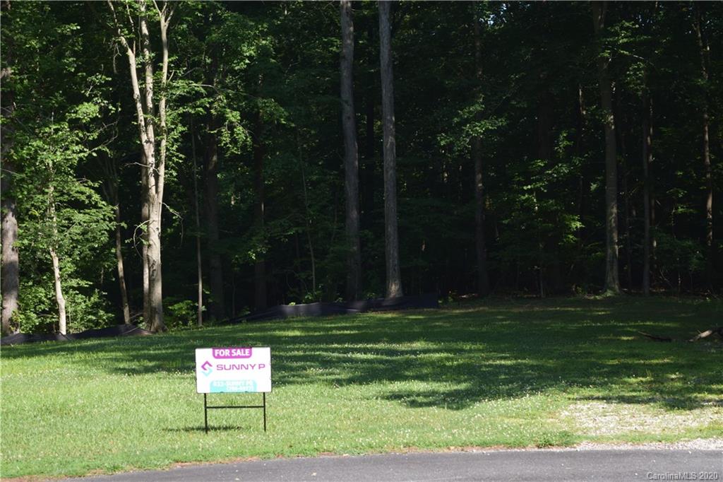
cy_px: 241
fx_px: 1656
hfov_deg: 24.6
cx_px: 362
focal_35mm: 82
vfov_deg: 16.5
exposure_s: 1/200
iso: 100
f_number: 5.6
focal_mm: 55
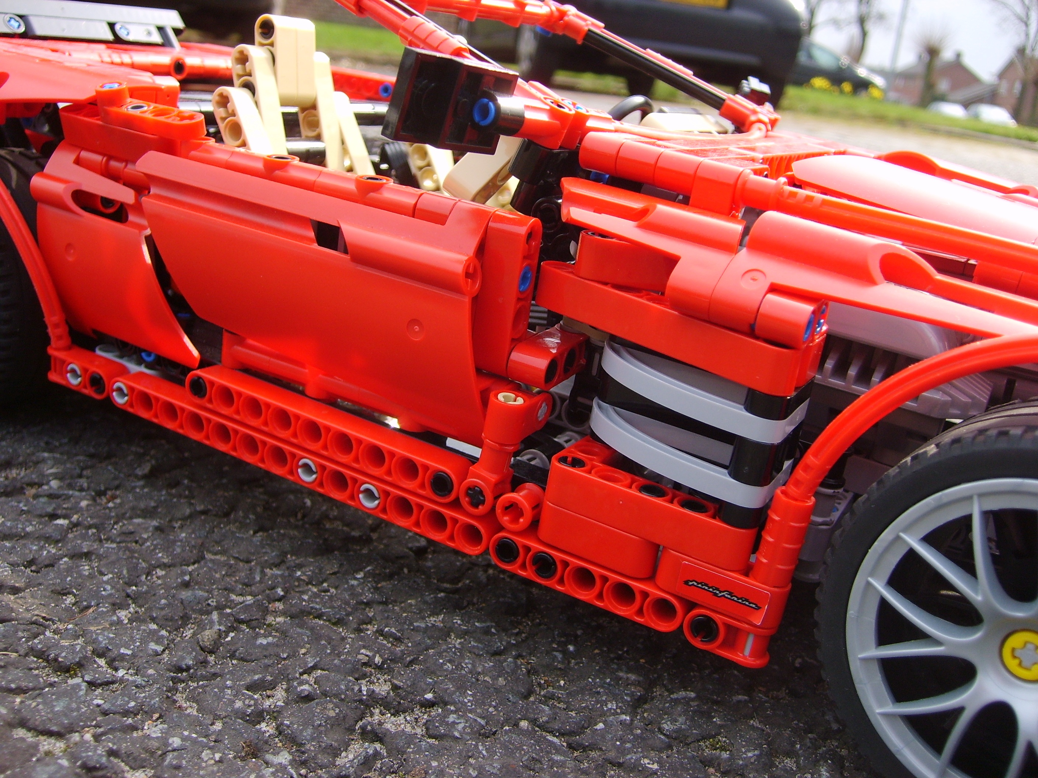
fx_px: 1050
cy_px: 389
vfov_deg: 40.7
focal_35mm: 35
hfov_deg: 52.6
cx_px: 519
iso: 50
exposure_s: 1/350
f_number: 2.8
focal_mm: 5.8
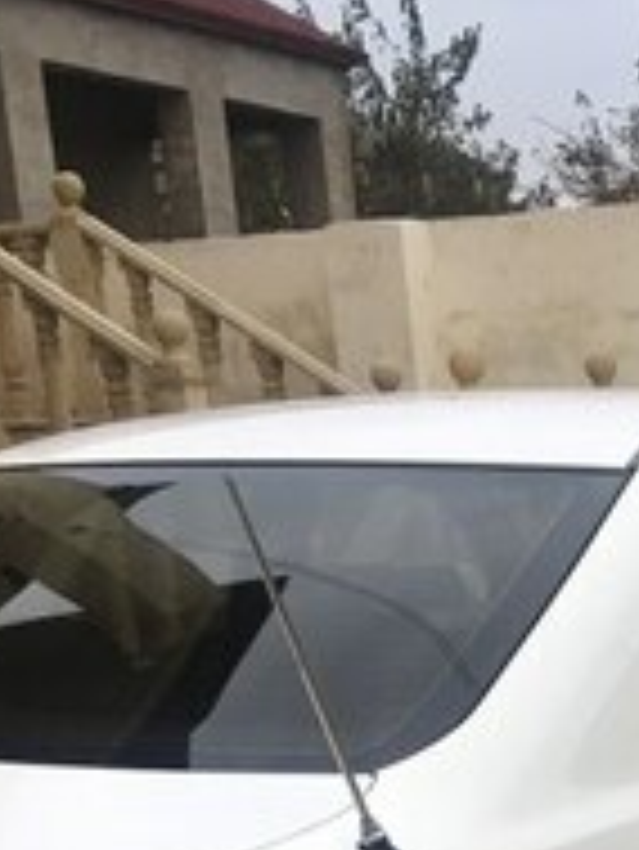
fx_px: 1868
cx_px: 734
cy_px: 1061
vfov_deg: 23.2
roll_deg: +2.4
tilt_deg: -17.2
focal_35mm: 76
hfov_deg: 18.5
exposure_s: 1/33
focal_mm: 4.15
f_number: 2.2
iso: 25
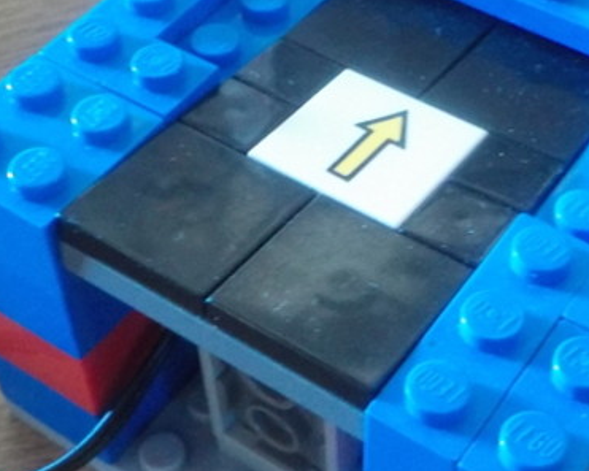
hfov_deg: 26.7
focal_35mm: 71
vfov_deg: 21.6
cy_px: 228
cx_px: 340
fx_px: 1238
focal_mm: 4.1
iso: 720
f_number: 3.3
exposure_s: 1/8
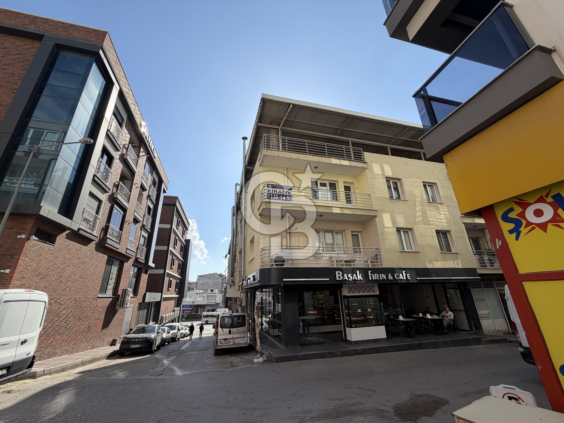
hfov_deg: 102.1
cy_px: 212
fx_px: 228
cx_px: 282
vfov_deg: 85.7
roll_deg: +1.4
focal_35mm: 14
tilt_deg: +20.2
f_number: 2.2
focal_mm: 2.22
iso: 20
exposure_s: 1/789
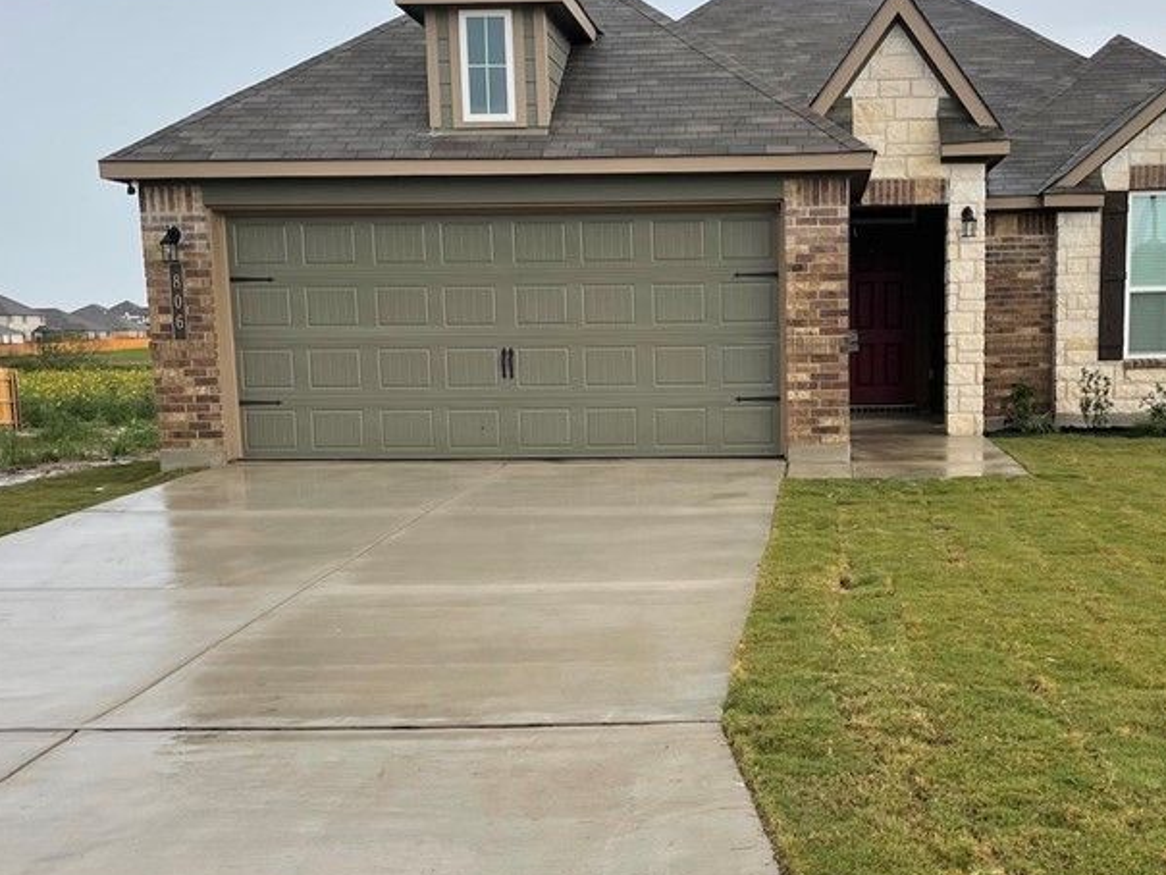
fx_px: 1482
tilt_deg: -7.4
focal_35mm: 44
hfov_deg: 42.5
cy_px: 561
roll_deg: +0.8
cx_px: 759
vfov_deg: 32.7
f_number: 1.6
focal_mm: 4.2
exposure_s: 1/550
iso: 32
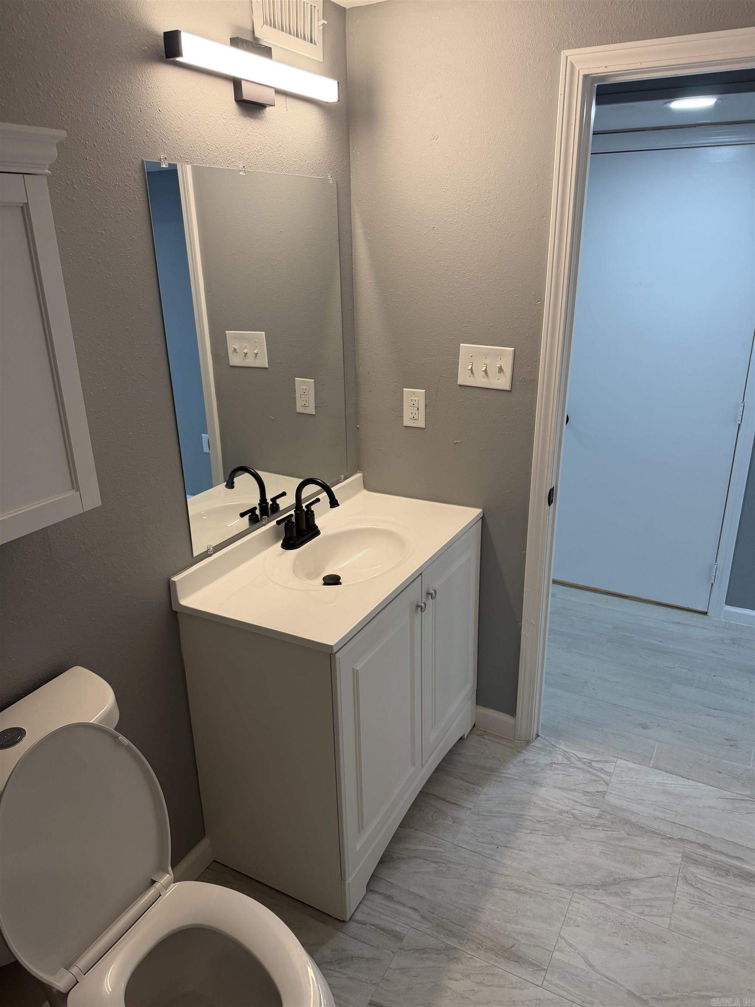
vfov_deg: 71.6
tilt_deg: -21.7
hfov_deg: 56.8
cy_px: 504
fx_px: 698
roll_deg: +0.5
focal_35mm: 24
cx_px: 378
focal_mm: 6.76
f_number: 1.78
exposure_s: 1/120
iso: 125
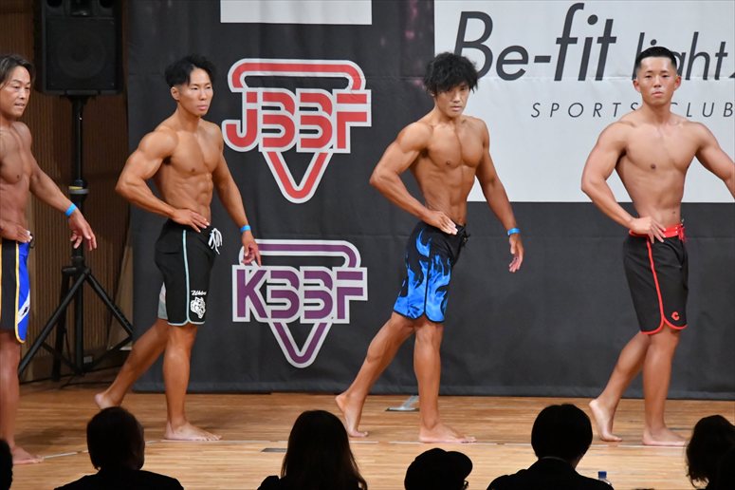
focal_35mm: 270
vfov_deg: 5.1
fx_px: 5510
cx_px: 368
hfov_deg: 7.6
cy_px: 245
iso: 10000
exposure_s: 1/400
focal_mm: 180
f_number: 5.6
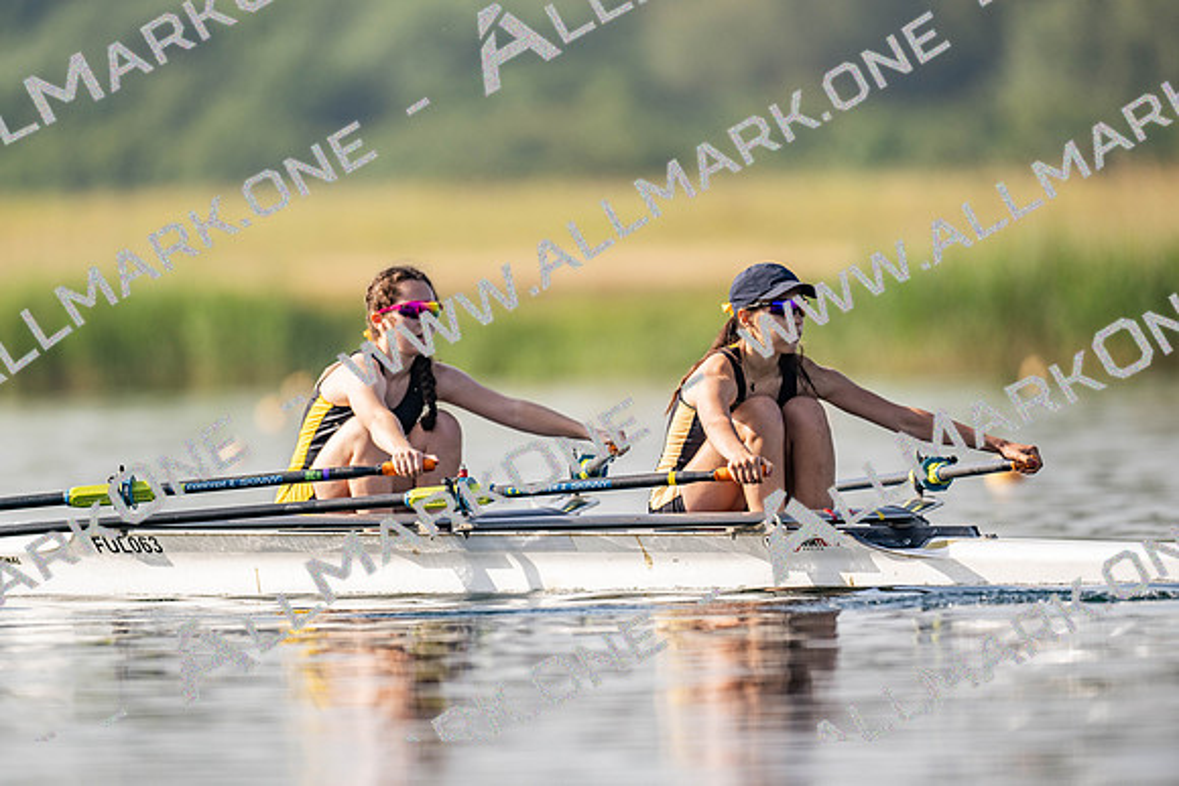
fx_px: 19654
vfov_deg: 2.3
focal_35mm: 600
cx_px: 590
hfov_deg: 3.4
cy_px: 393
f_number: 4
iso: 200
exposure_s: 1/2500
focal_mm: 600
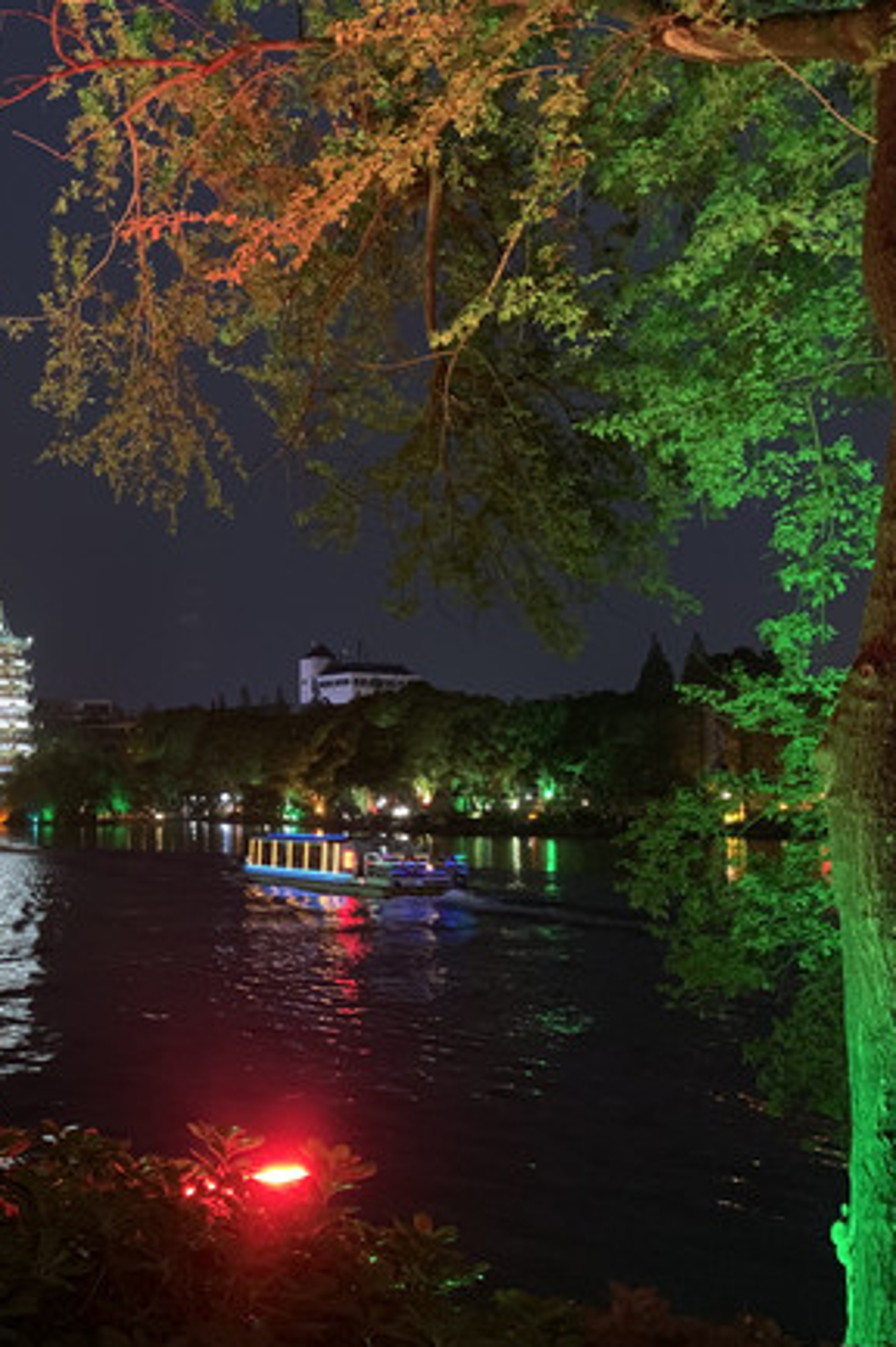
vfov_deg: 48.5
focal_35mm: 40
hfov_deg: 31.0
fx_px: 1496
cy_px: 653
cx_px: 12
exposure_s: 1/17
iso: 640
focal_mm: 4.25
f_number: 1.8
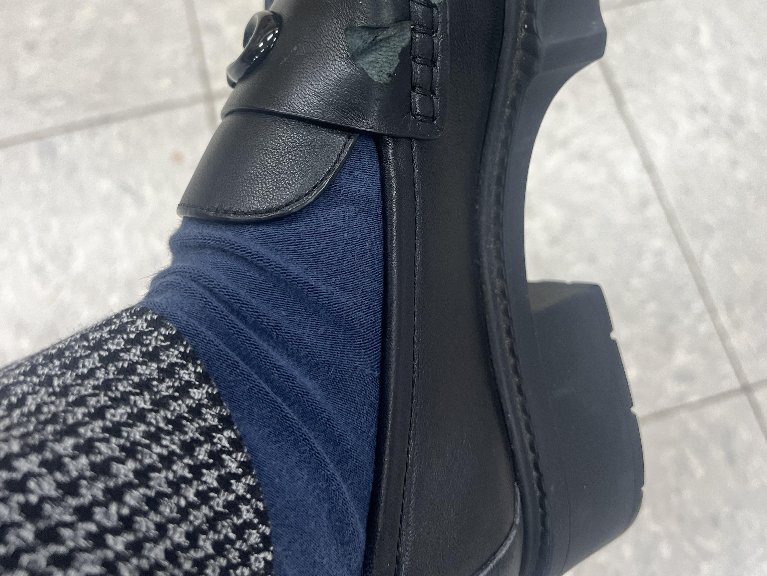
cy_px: 110
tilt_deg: -62.4
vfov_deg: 37.2
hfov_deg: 50.1
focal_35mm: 37
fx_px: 820
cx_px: 375
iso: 125
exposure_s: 1/105
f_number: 1.5
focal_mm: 5.7
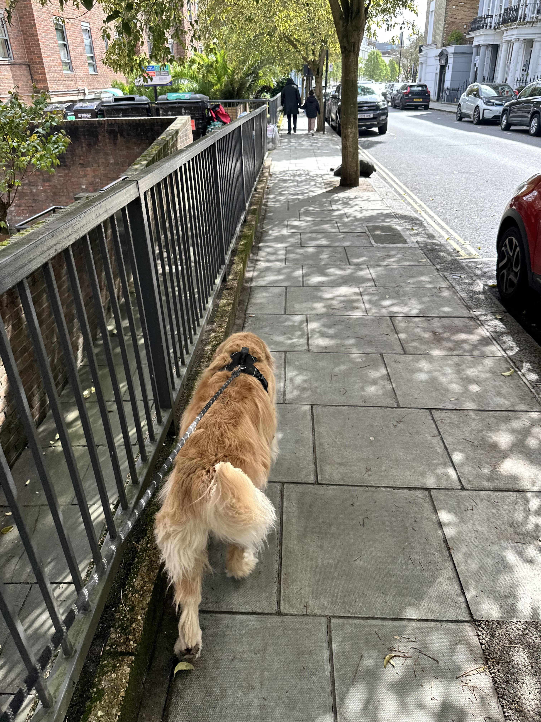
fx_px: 500
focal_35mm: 24
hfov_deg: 56.8
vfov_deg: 71.6
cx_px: 270
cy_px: 361
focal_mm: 6.86
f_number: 1.78
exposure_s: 1/577
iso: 80
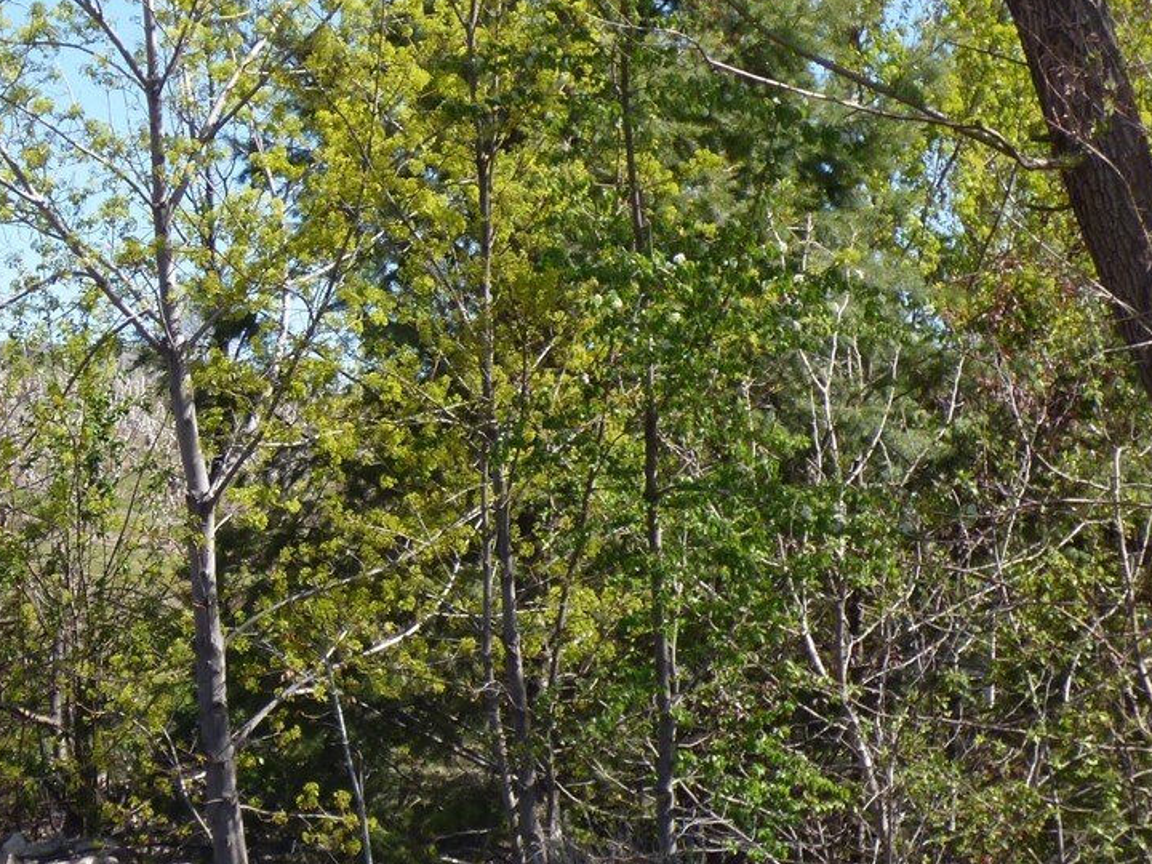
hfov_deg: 19.3
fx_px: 3328
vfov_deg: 14.8
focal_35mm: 100
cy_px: 454
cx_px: 136
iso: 100
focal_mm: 7.79
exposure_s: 1/500
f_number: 3.7
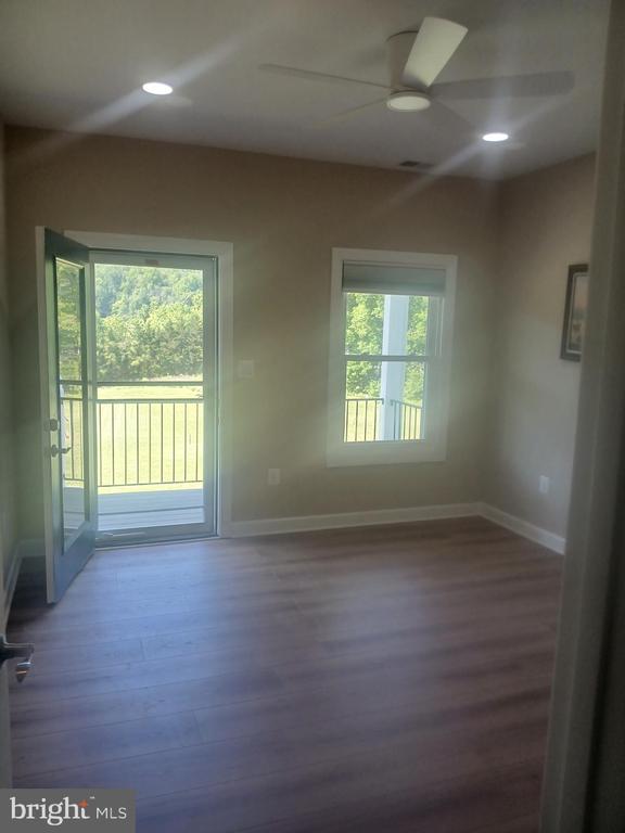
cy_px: 416
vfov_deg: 67.3
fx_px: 626
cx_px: 312
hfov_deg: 53.1
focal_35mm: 26
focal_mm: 3.98
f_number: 1.8
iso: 64
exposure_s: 1/60
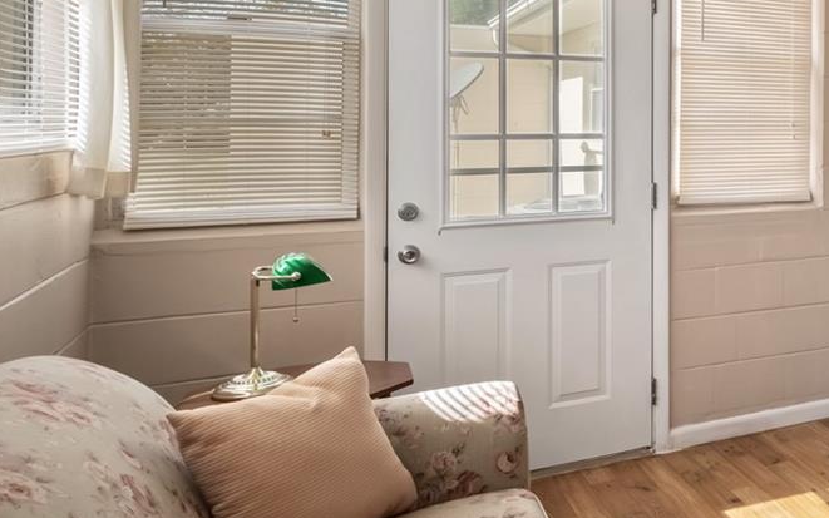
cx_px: 936
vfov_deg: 33.6
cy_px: 117
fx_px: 836
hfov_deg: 41.0
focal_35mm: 37
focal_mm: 10
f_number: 9
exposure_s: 1/125
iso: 250
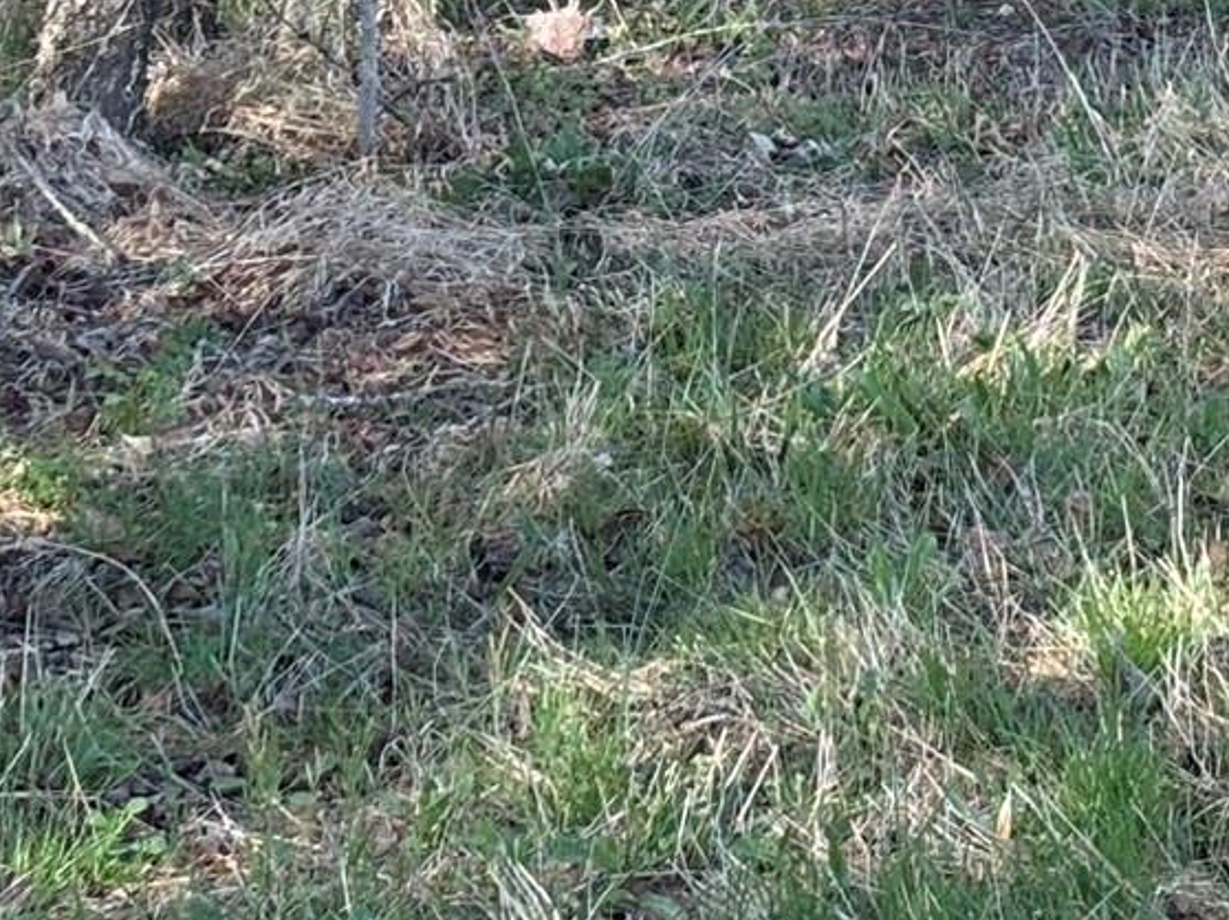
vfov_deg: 7.7
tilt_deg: -6.6
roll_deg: +0.3
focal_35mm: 191
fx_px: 6778
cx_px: 947
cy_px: -288
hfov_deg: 10.3
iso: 32
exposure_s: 1/343
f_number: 1.6
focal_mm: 5.96
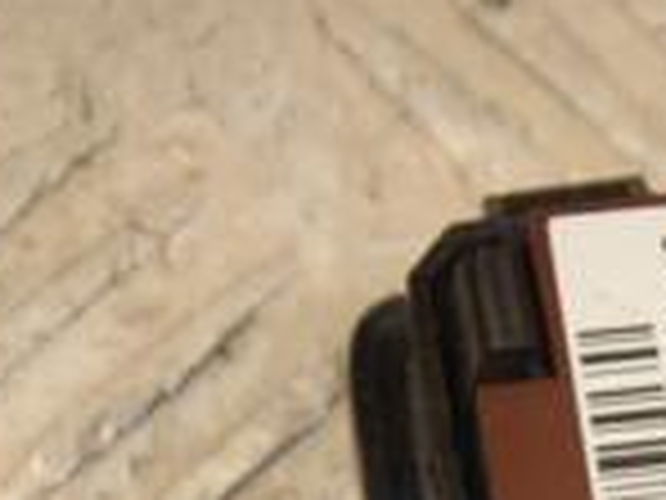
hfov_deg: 4.2
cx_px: 1287
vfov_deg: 3.2
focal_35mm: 467
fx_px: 8985
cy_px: 559
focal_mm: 80
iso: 800
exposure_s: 1/200
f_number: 5.3
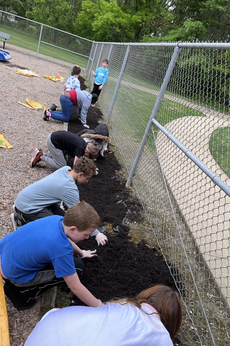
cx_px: 116
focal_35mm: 28
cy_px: 176
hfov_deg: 46.4
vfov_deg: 65.5
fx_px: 268
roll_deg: -19.0
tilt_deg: -23.8
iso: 50
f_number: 1.6
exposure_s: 1/515
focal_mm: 5.1
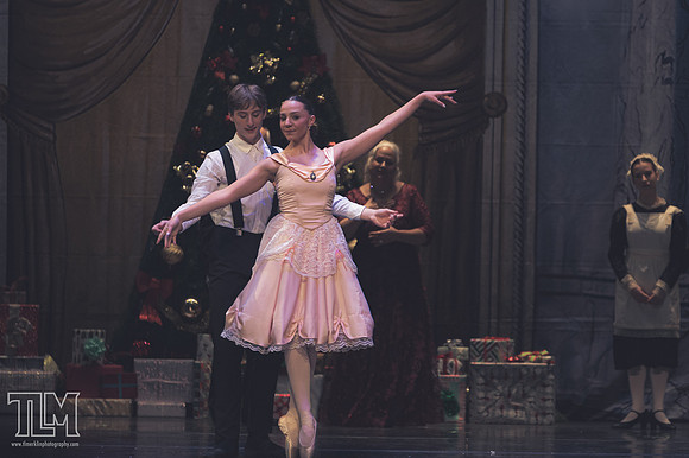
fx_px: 5738
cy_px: 229
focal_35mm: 300
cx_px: 344
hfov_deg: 6.9
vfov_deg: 4.6
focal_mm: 200
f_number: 2.8
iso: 400
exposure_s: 1/320
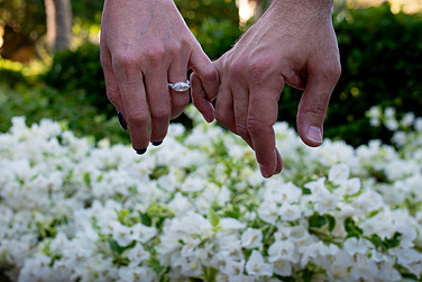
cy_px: 99
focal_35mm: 54
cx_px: 189
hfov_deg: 36.8
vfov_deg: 25.0
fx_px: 633
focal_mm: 35
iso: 125
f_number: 4.5
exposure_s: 1/60
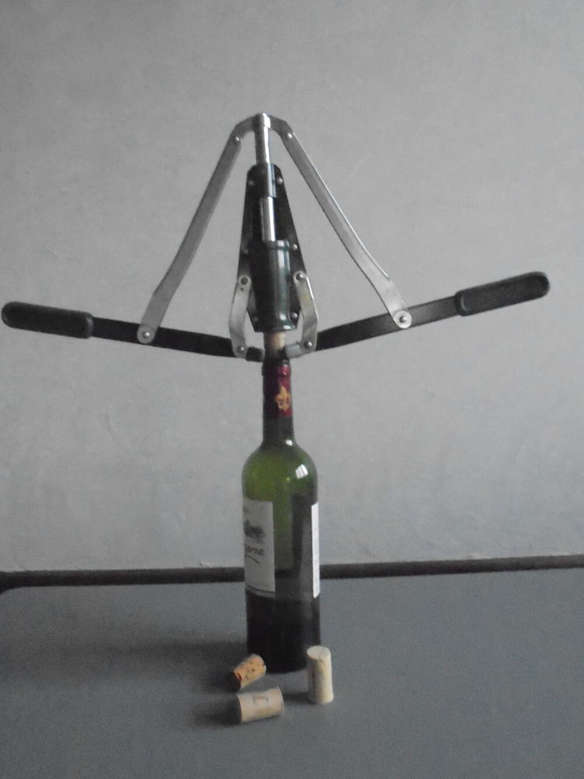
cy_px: 390
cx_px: 292
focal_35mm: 29
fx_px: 652
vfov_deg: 61.7
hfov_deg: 48.2
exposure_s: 1/40
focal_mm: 5.3
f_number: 3.7
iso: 1600
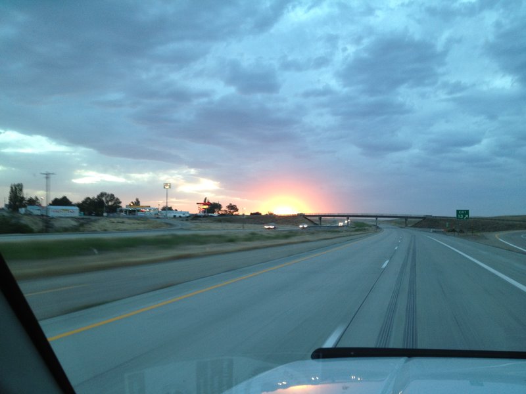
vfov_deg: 40.7
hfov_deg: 52.6
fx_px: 532
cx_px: 263
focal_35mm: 35
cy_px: 197
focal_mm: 4.28
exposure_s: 1/24
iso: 64
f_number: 2.4
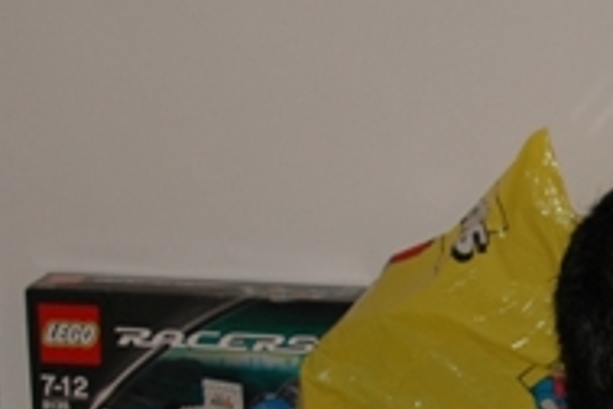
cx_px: 782
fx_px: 1907
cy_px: 493
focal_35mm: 112
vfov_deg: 12.0
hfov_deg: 17.2
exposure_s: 1/60
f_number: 3.8
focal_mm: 22
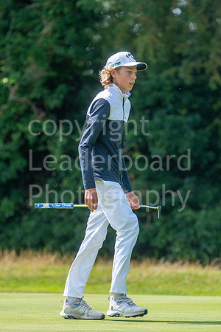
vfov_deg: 4.6
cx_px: 110
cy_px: 166
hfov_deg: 3.1
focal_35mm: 450
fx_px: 4143
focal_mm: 300
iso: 640
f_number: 5
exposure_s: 1/2500
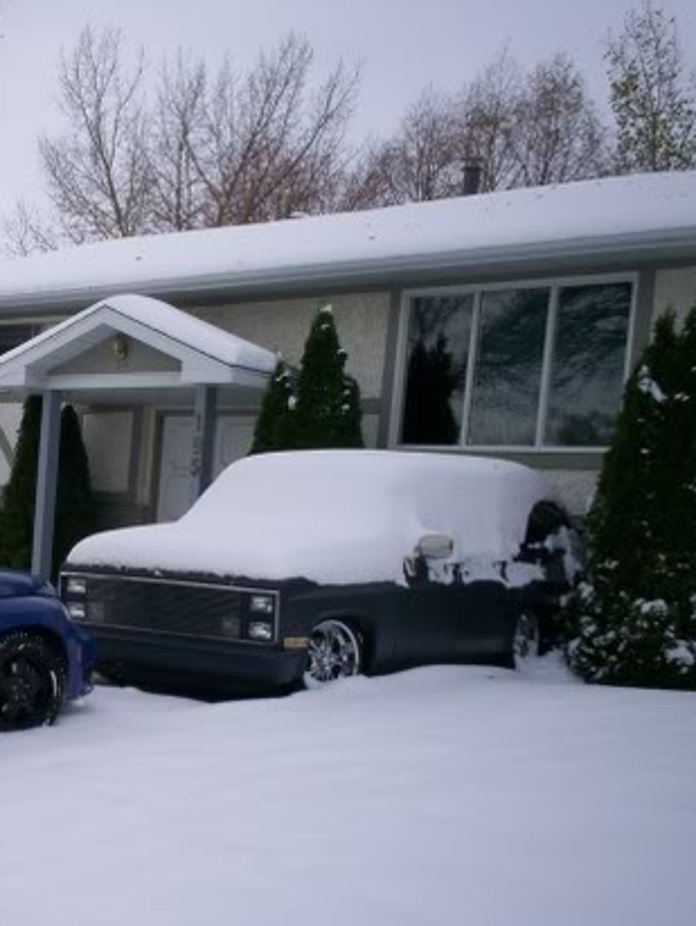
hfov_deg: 25.1
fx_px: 1499
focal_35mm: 56
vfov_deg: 34.3
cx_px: 25
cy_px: 514
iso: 100
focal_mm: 6
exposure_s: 1/971
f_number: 4.5
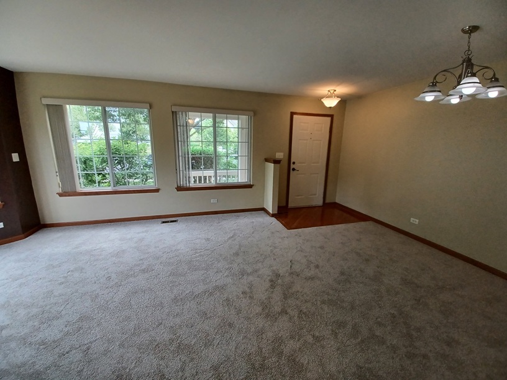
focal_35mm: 13
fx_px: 190
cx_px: 254
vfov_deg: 89.9
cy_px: 190
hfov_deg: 106.2
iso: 80
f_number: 2.2
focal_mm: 1.42
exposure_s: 1/60
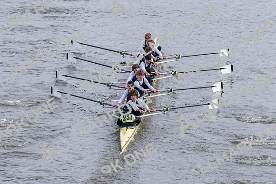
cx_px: 138
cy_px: 92
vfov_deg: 5.1
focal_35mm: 270
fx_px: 2070
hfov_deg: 7.6
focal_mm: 180
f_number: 5.6
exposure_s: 1/1600
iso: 400
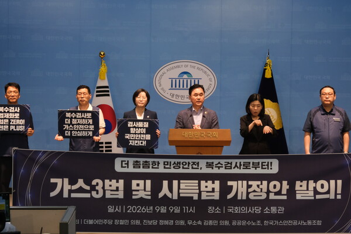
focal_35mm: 83
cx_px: 176
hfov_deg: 24.5
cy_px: 117
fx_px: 809
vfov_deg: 16.5
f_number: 13
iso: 3200
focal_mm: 55
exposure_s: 1/80
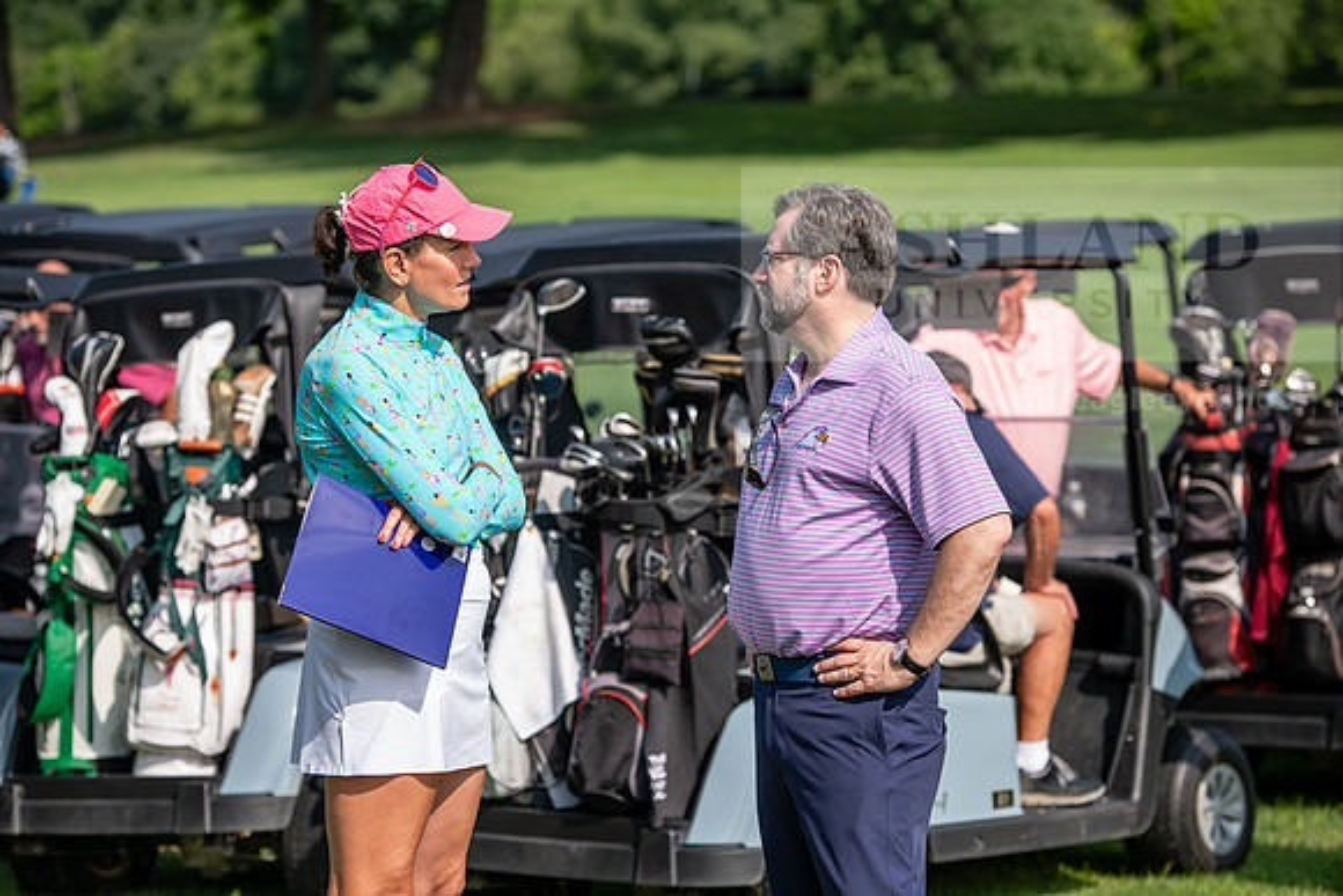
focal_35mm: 116
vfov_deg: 11.8
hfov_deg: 17.6
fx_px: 4328
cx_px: 672
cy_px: 448
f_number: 4
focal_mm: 116
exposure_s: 1/640
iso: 80
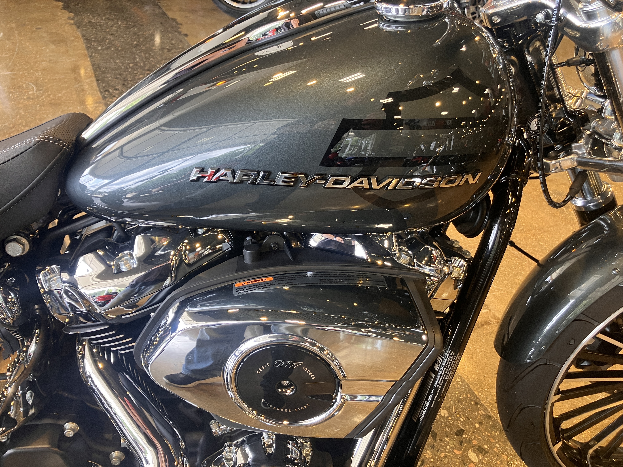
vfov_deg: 49.7
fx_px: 504
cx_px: 312
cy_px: 234
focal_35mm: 28
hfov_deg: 63.4
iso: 64
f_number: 1.8
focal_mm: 3.99
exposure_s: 1/60
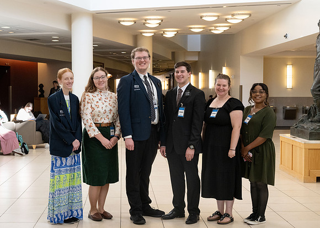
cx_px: 146
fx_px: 537
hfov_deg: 33.2
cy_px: 114
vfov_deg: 24.0
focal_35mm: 59
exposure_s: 1/250
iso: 2500
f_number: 8
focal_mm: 49
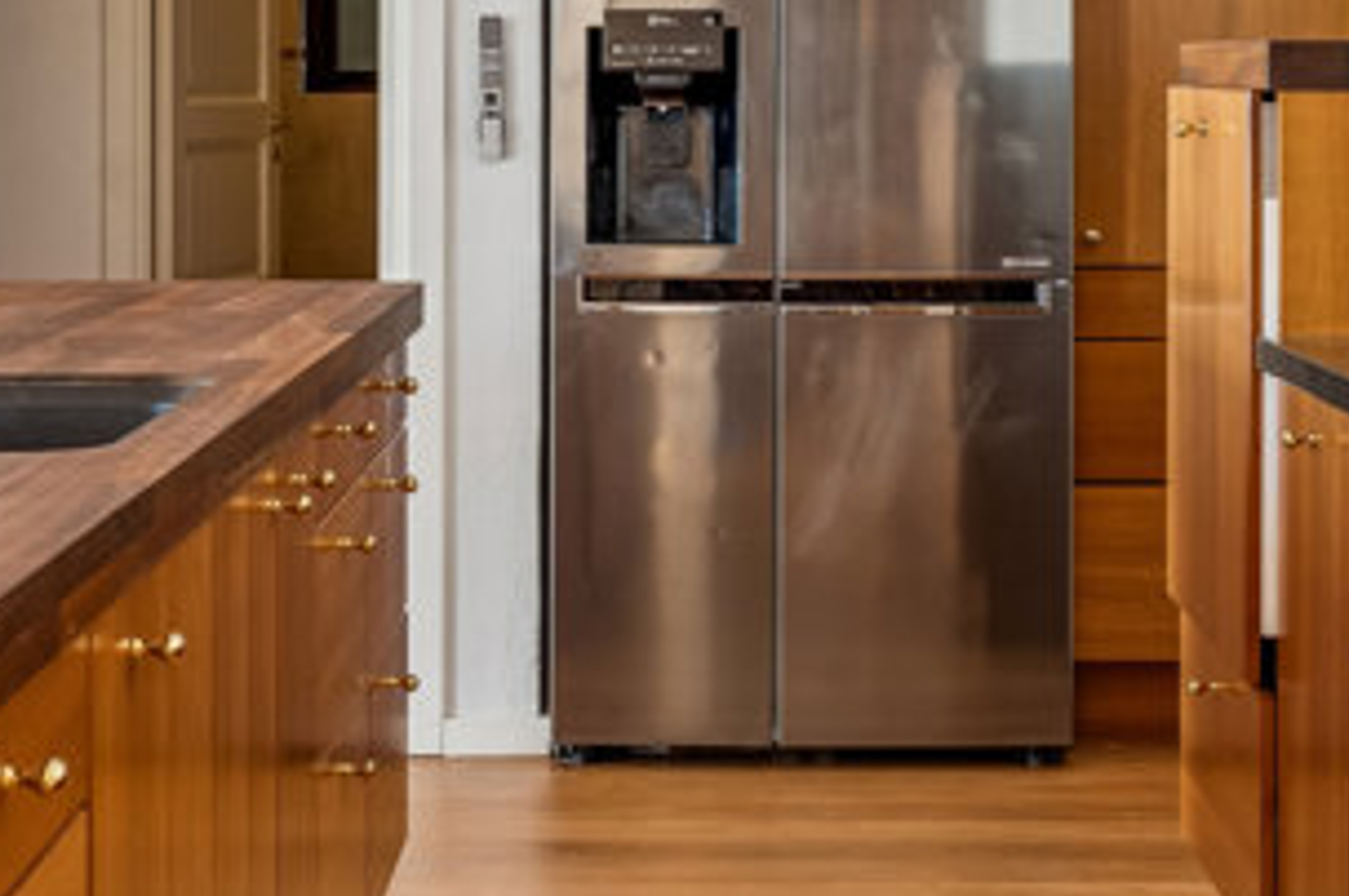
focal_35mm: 79
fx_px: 2957
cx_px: 683
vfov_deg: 17.0
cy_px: 78
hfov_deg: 25.7
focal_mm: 30
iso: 200
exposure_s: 1/20
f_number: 8
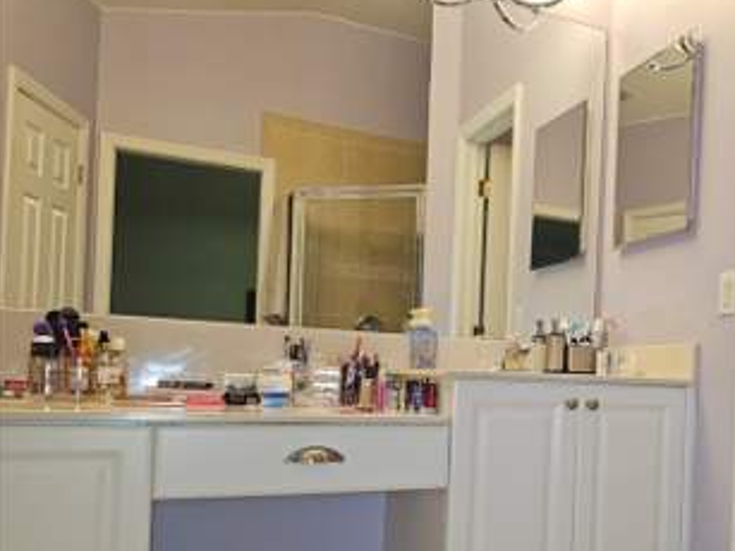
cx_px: 570
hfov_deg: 48.9
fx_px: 764
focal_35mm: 36
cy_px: 379
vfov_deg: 39.1
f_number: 1.8
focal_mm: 5.4
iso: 125
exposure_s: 1/60
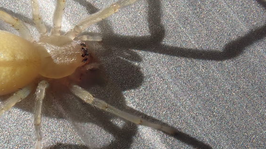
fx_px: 959
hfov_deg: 15.7
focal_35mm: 136
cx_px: 64
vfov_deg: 8.9
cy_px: 68
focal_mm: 14.62
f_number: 5.6
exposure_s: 1/500
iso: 100
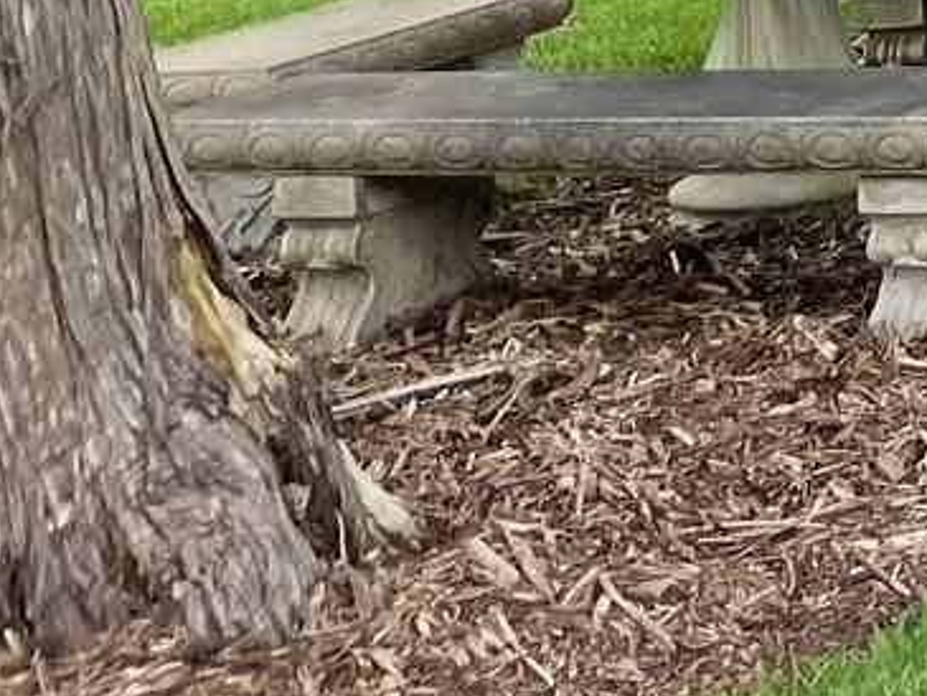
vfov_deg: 9.2
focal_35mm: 146
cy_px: -960
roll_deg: +1.4
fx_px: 3911
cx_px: 2466
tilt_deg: +7.0
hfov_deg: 10.8
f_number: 1.6
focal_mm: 4.2
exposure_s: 1/1024
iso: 32
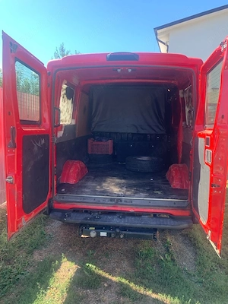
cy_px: 152
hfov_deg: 53.1
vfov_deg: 67.3
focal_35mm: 26
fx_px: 228
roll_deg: -3.1
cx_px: 114
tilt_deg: -9.7
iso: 25
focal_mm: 4.25
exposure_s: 1/169
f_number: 1.8
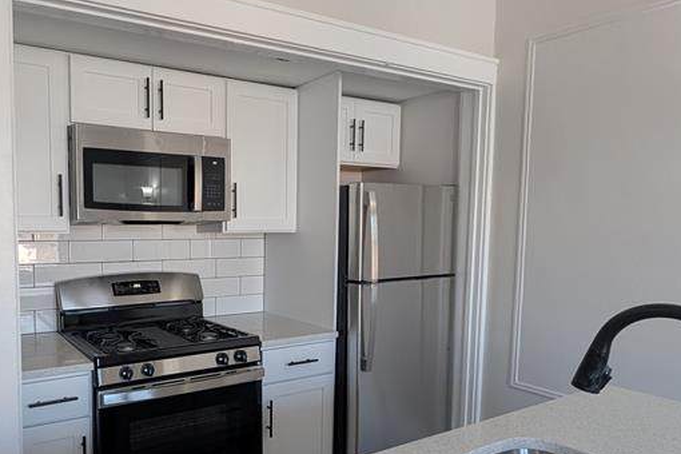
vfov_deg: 51.0
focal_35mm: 25
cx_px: 223
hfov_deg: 69.3
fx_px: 473
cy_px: 267
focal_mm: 2.02
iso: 94
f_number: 1.7
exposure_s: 1/120
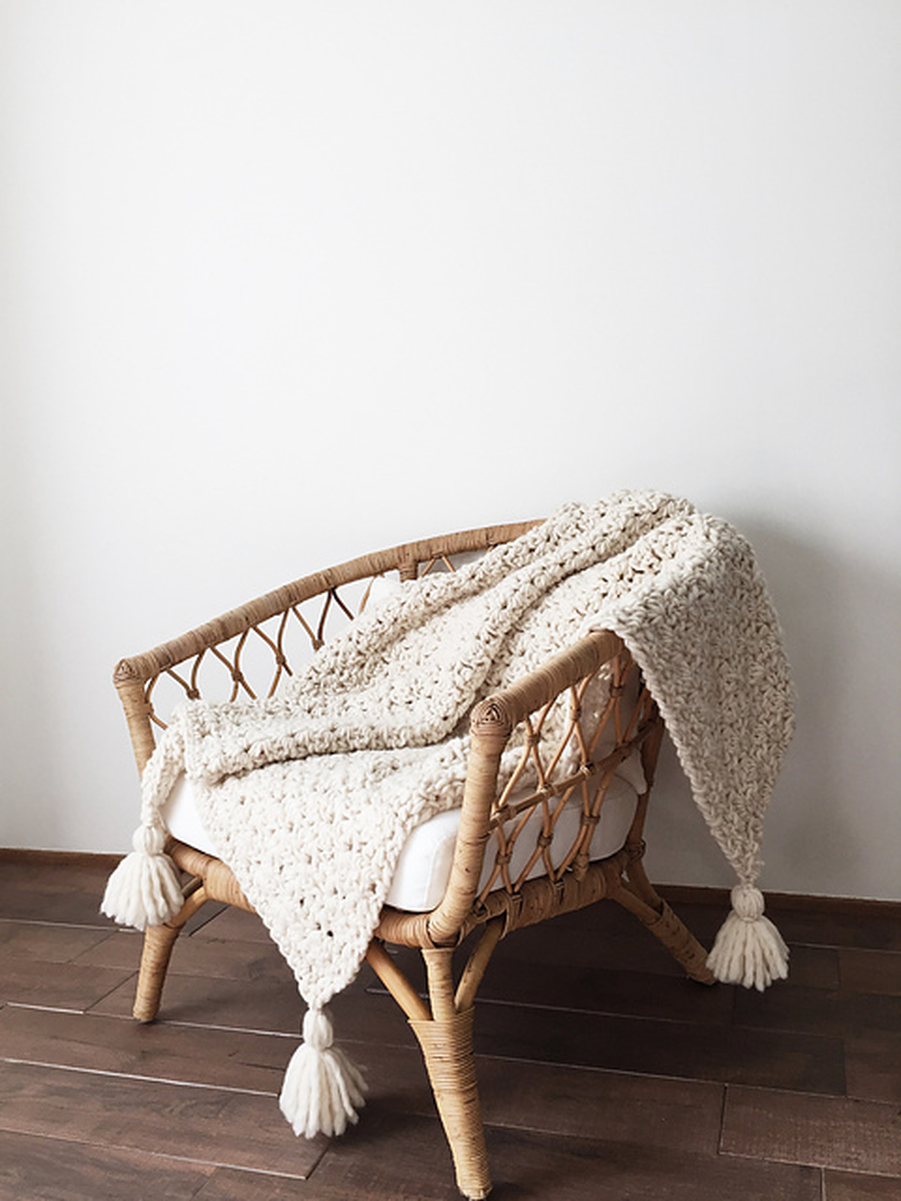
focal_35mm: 29
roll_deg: +2.8
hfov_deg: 48.2
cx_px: 450
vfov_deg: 61.7
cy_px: 600
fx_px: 1006
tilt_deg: -4.3
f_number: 2.2
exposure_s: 1/120
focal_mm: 4.15
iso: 50
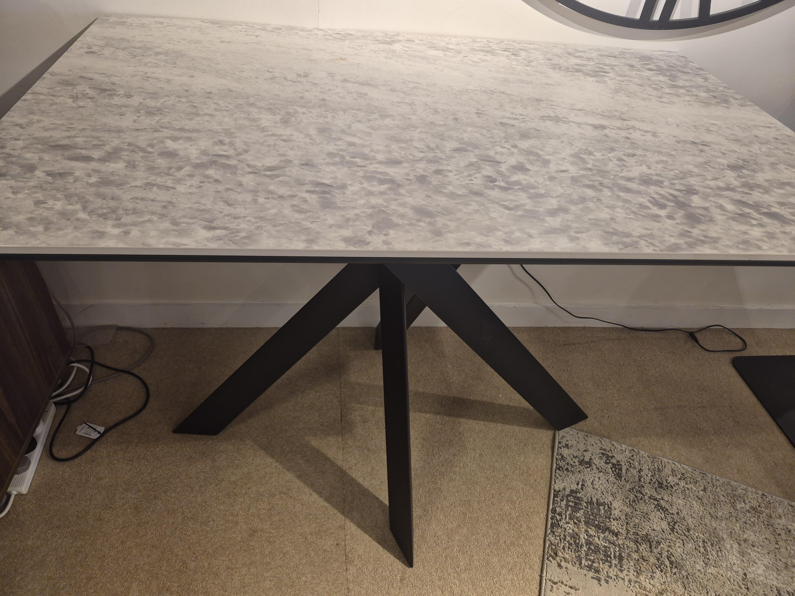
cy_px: 298
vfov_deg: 58.9
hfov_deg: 73.9
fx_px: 528
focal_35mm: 23
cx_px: 398
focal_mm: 5.4
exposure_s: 1/100
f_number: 1.8
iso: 100
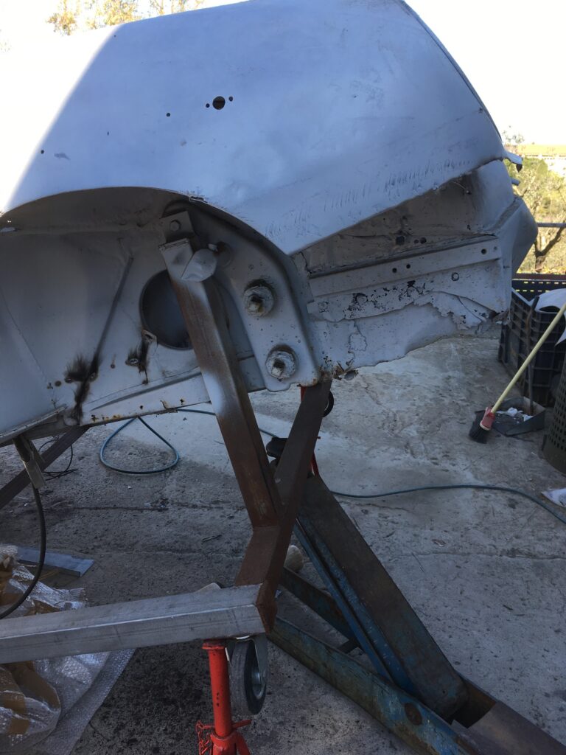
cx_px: 283
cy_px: 378
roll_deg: -3.4
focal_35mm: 29
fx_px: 632
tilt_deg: -22.8
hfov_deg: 48.2
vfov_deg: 61.7
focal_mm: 4.15
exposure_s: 1/255
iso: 25
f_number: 2.2
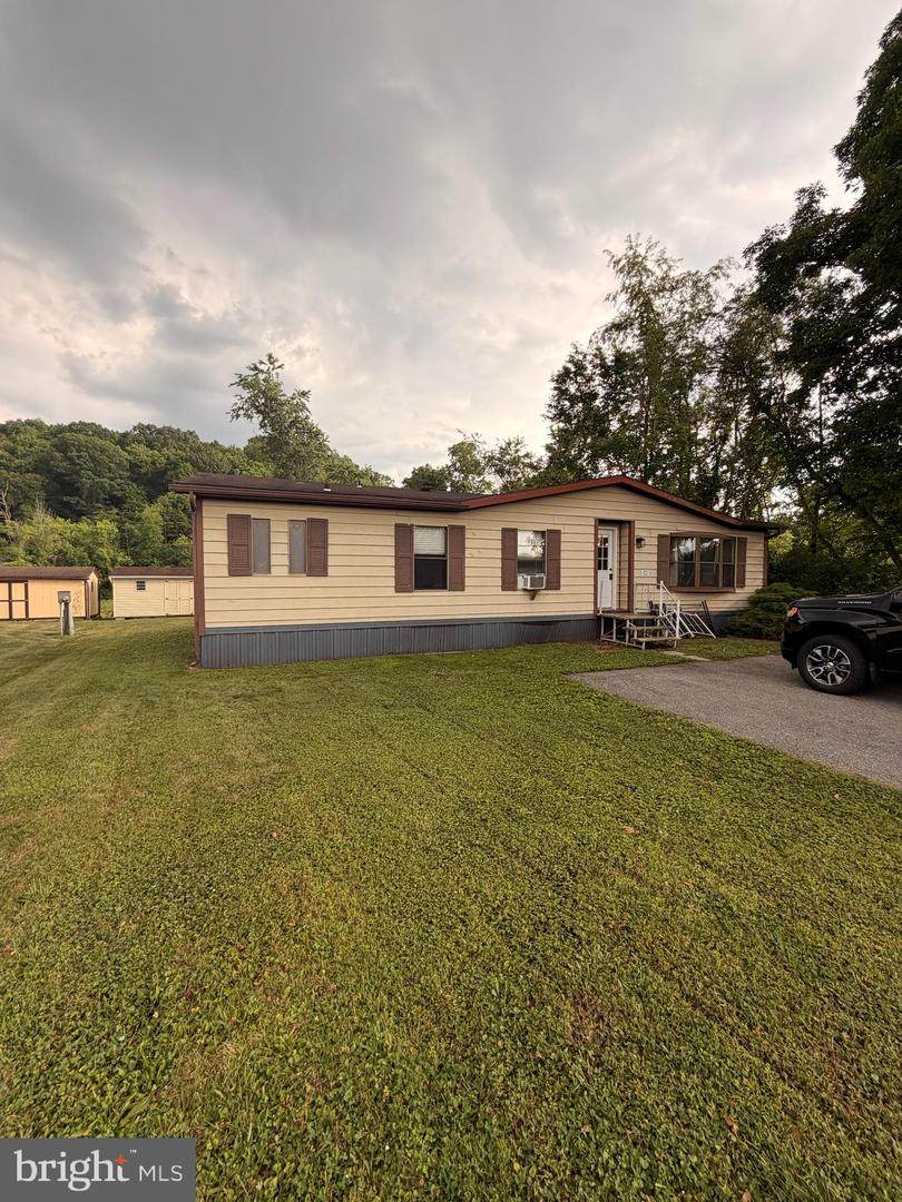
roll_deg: +0.7
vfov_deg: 102.1
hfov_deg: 85.7
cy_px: 601
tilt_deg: -2.3
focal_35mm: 14
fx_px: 486
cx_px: 451
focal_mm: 2.22
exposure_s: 1/252
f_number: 2.2
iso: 40
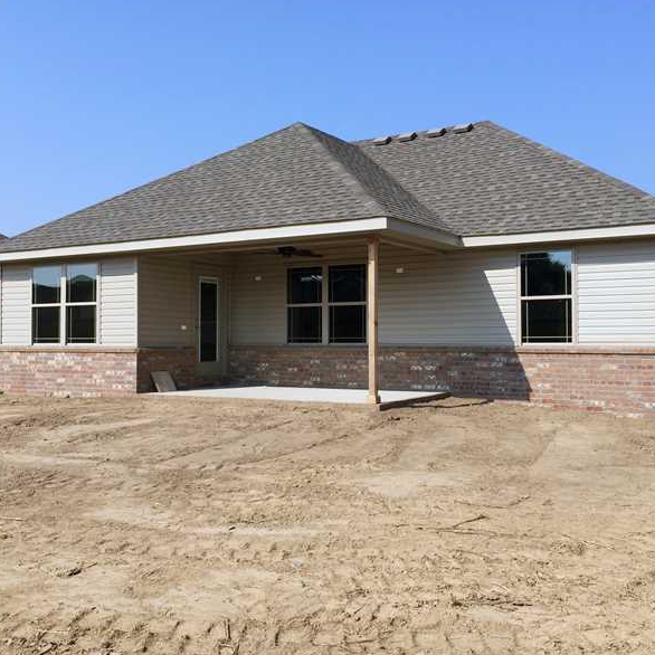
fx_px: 749
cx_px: 347
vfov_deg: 47.2
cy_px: 322
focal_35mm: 35
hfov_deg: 47.2
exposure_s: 1/1883
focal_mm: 4.15
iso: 32
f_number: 2.2
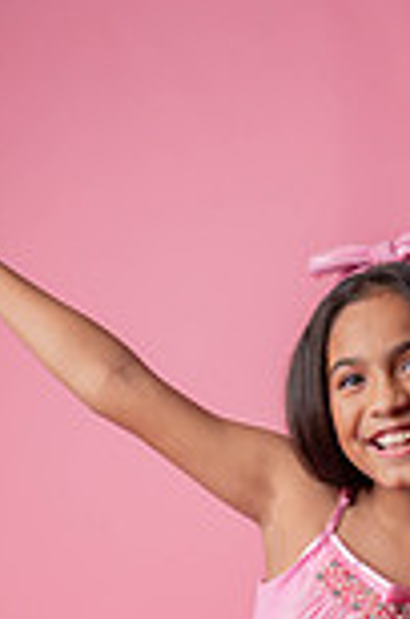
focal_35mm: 85
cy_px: 760
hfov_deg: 15.9
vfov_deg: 22.0
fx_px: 1459
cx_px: 350
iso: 500
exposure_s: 1/200
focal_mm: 29
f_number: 8
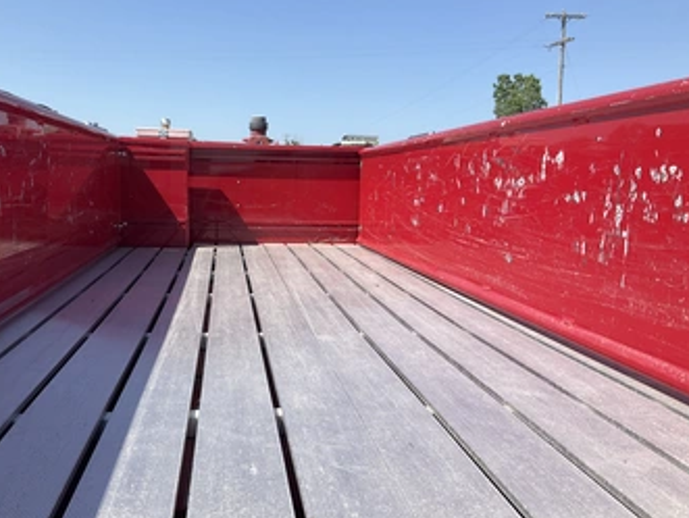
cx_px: 304
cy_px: 270
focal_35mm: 35
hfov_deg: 52.5
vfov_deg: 40.8
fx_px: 697
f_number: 1.8
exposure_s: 1/1912
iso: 25
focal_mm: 3
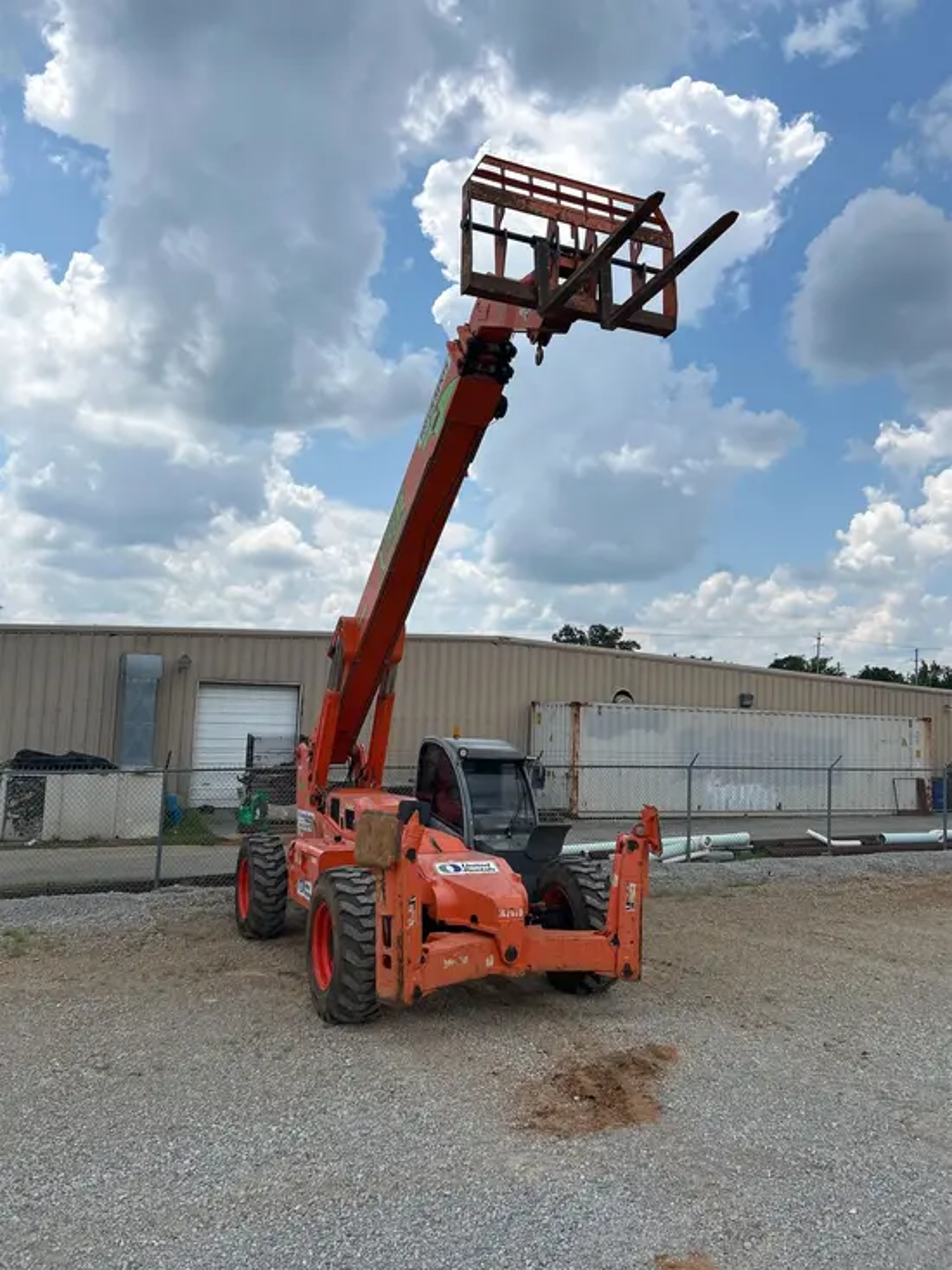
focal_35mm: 26
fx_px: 953
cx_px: 476
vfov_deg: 67.3
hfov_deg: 53.1
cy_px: 635
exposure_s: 1/5587
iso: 50
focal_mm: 5.7
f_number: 1.5
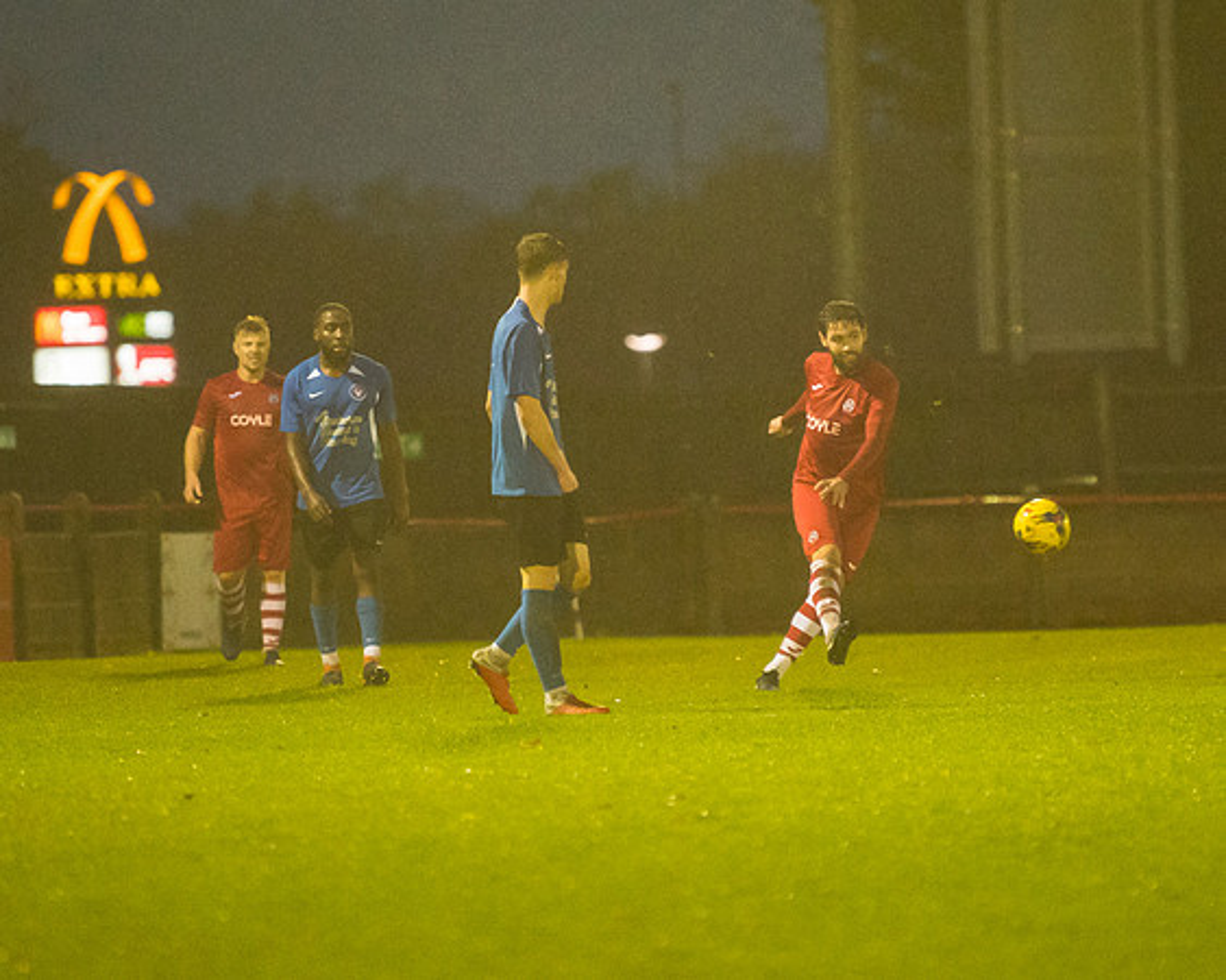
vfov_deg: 3.9
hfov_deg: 4.8
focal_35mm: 402
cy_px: 445
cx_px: 735
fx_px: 14573
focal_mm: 200
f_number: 2.8
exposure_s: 1/1000
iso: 5000
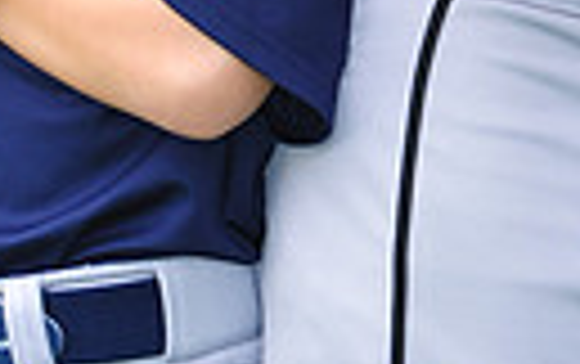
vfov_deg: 2.0
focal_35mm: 664
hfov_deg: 3.2
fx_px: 10510
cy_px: -782
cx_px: 409
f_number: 5.6
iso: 320
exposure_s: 1/250
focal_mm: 145
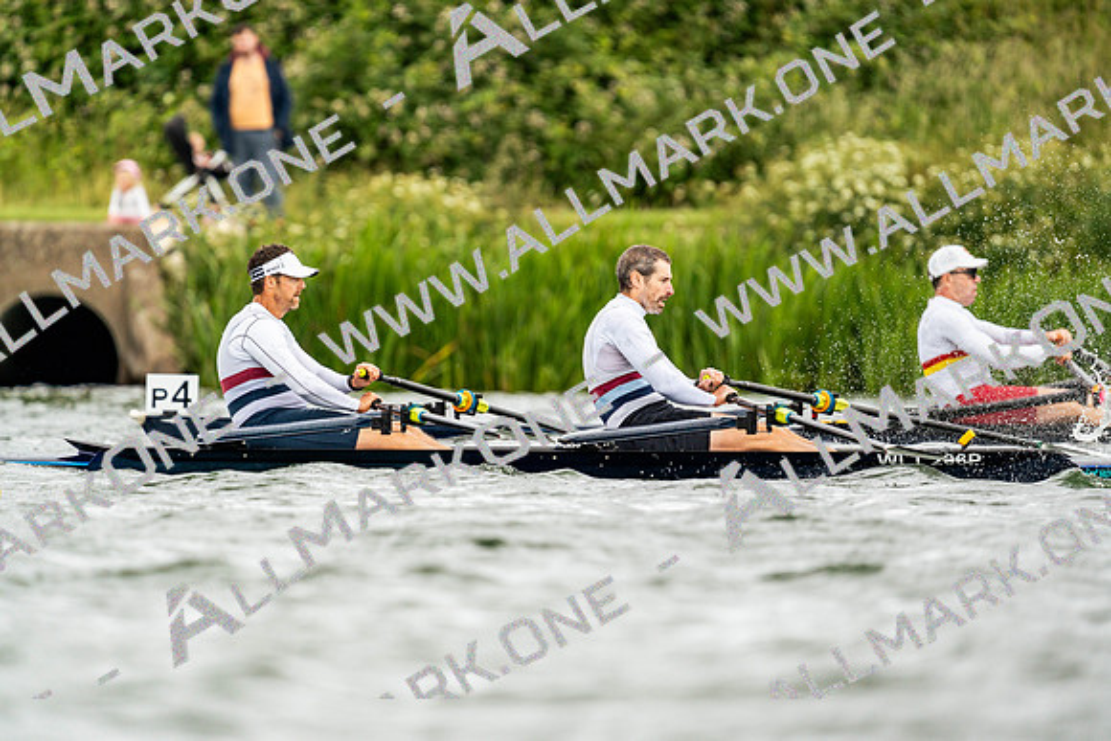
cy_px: 370
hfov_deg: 3.9
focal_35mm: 524
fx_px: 16174
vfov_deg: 2.6
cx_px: 556
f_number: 6.3
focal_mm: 524
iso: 800
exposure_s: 1/2000
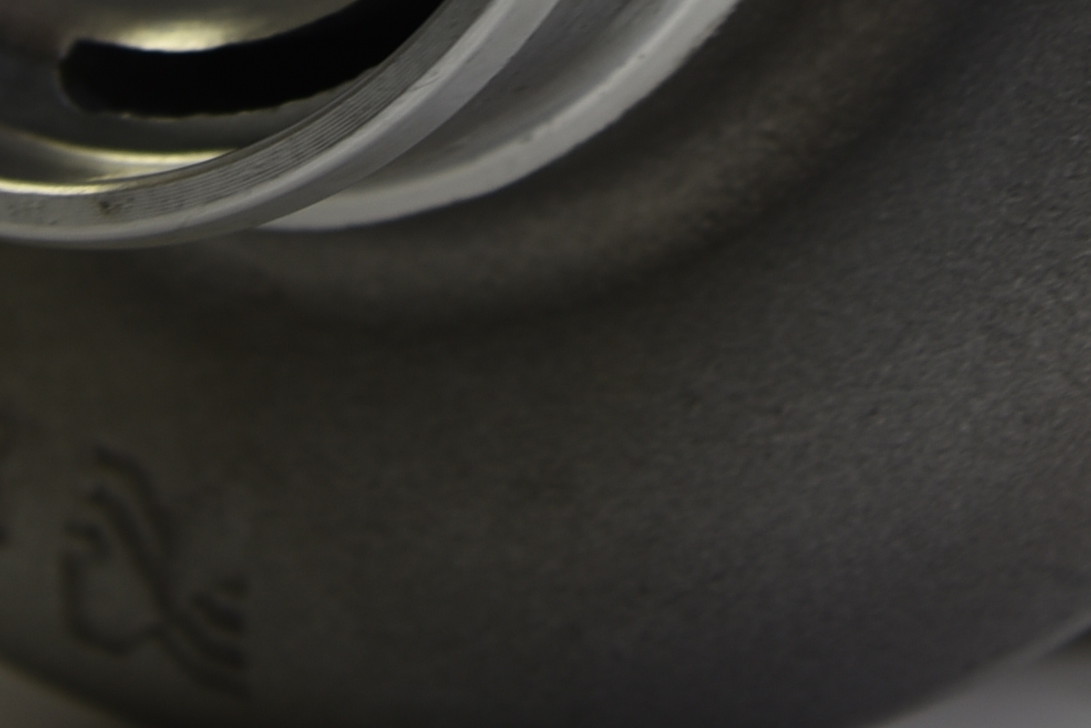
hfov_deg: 10.8
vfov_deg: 7.0
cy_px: -640
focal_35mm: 191
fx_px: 5790
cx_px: 710
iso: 100
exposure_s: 1/60
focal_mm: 38
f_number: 4
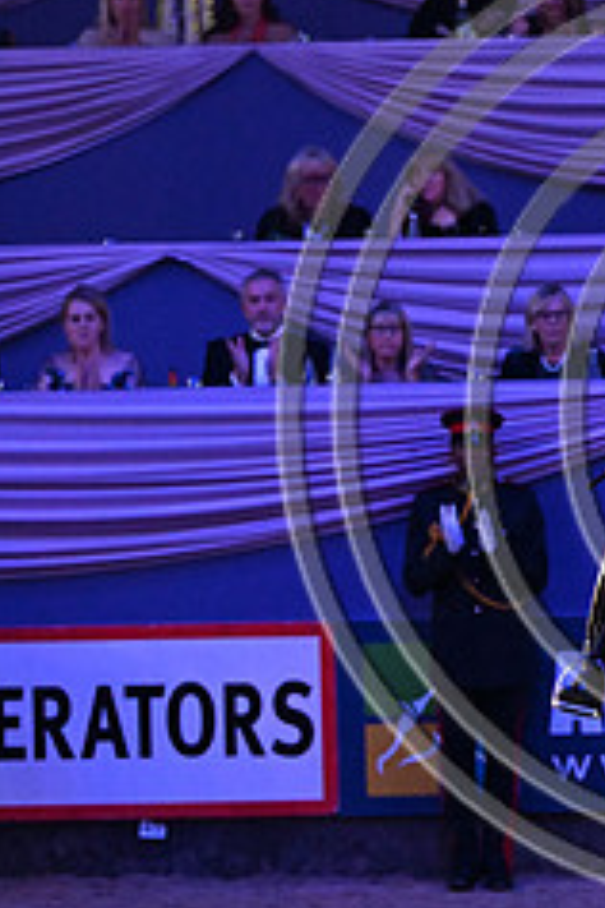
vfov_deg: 4.2
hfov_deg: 2.8
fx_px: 12326
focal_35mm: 489
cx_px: 726
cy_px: 349
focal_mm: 200
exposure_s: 1/800
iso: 8000
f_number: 4
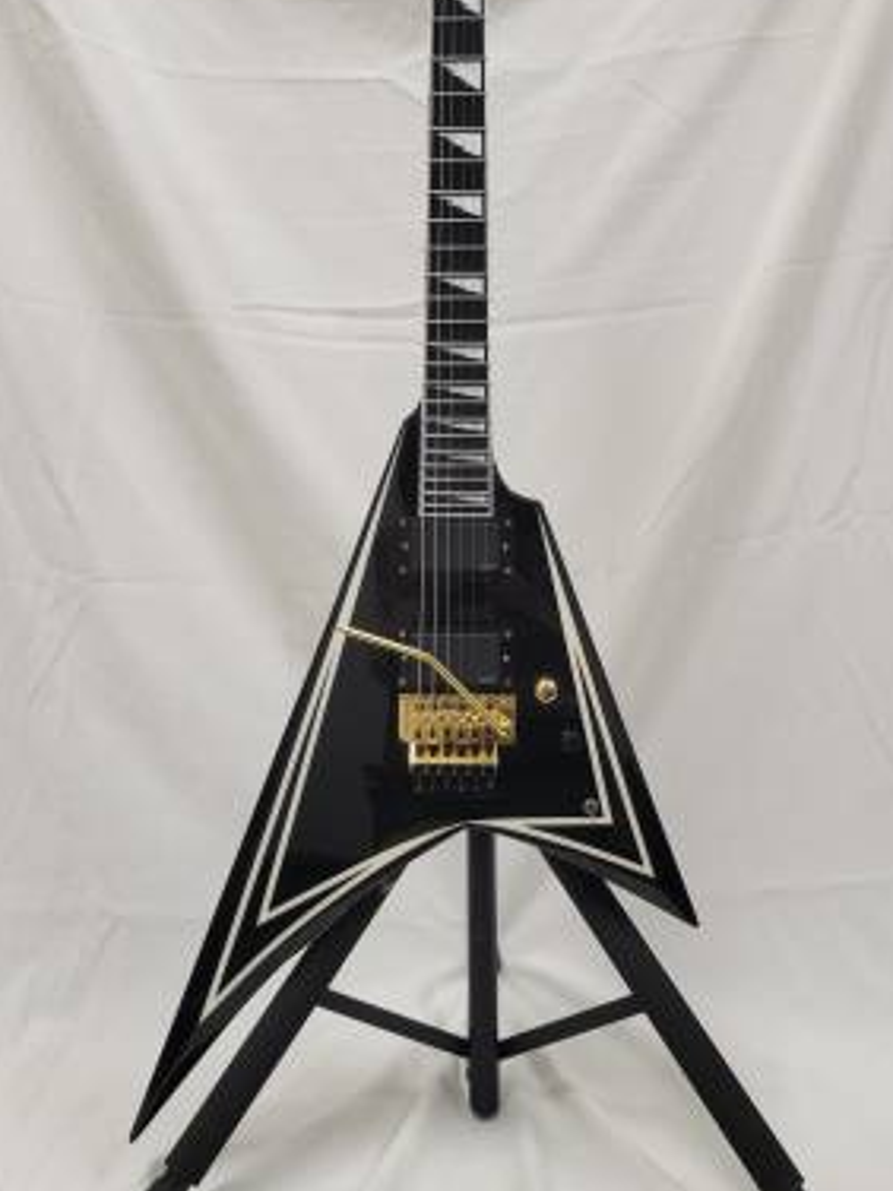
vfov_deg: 51.0
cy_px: 472
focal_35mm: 36
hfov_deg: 39.7
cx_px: 443
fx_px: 1238
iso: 125
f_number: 1.8
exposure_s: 1/120
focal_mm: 5.4
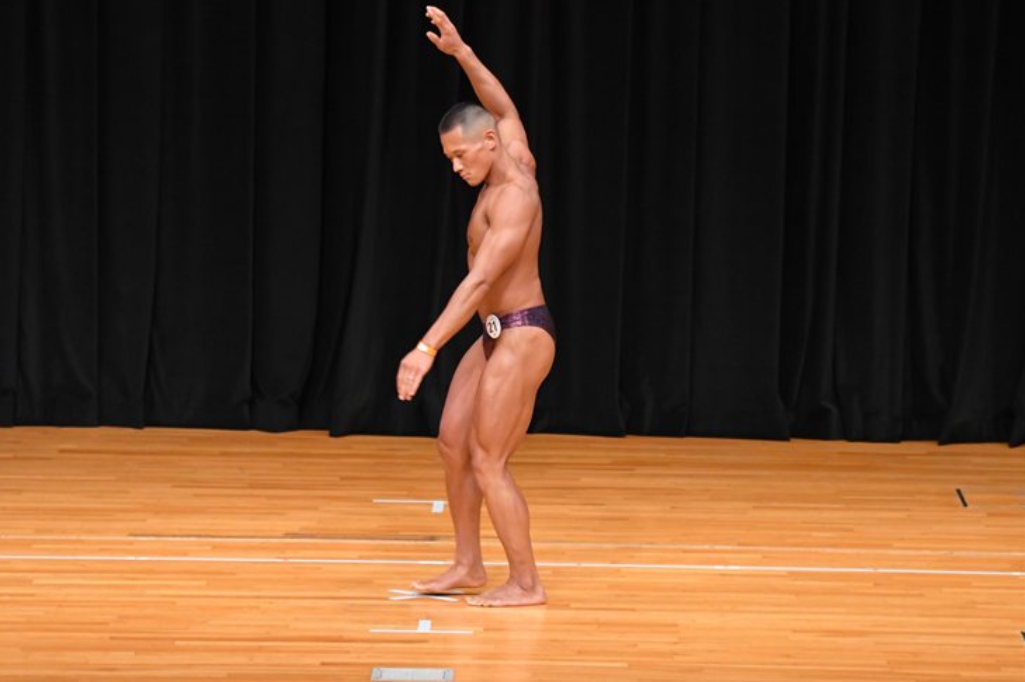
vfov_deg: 5.7
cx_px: 488
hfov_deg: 8.6
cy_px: 330
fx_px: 6801
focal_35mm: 239
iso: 4000
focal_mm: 150
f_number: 5.6
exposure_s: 1/400
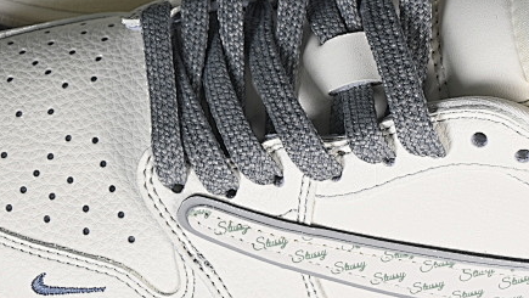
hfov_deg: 11.0
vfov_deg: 6.2
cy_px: 26
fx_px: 2736
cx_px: 378
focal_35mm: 195
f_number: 7.1
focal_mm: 50
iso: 160
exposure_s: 1/80
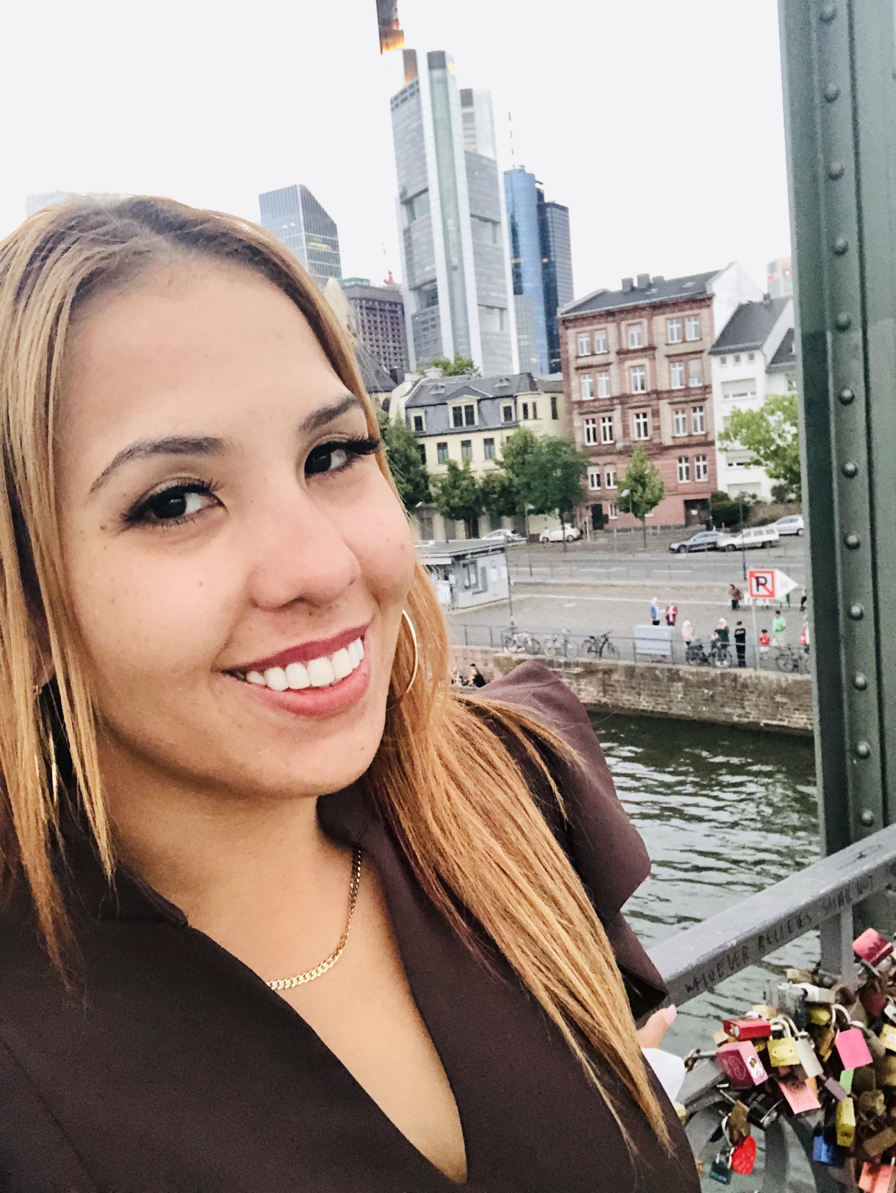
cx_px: 448
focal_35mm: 32
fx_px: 1103
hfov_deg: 44.2
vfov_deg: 56.8
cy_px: 596
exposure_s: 1/60
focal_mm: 2.87
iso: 320
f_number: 2.2
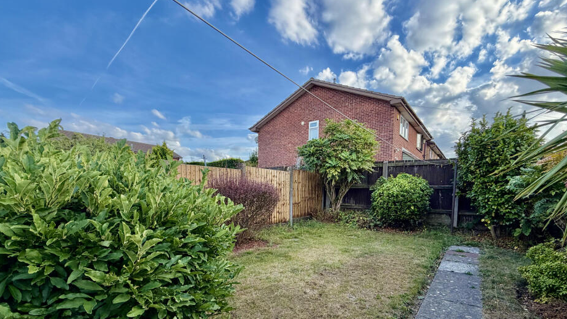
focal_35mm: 17
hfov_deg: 95.8
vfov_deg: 62.2
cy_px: 215
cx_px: 299
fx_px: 256
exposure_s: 1/502
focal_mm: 2.22
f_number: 2.2
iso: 50
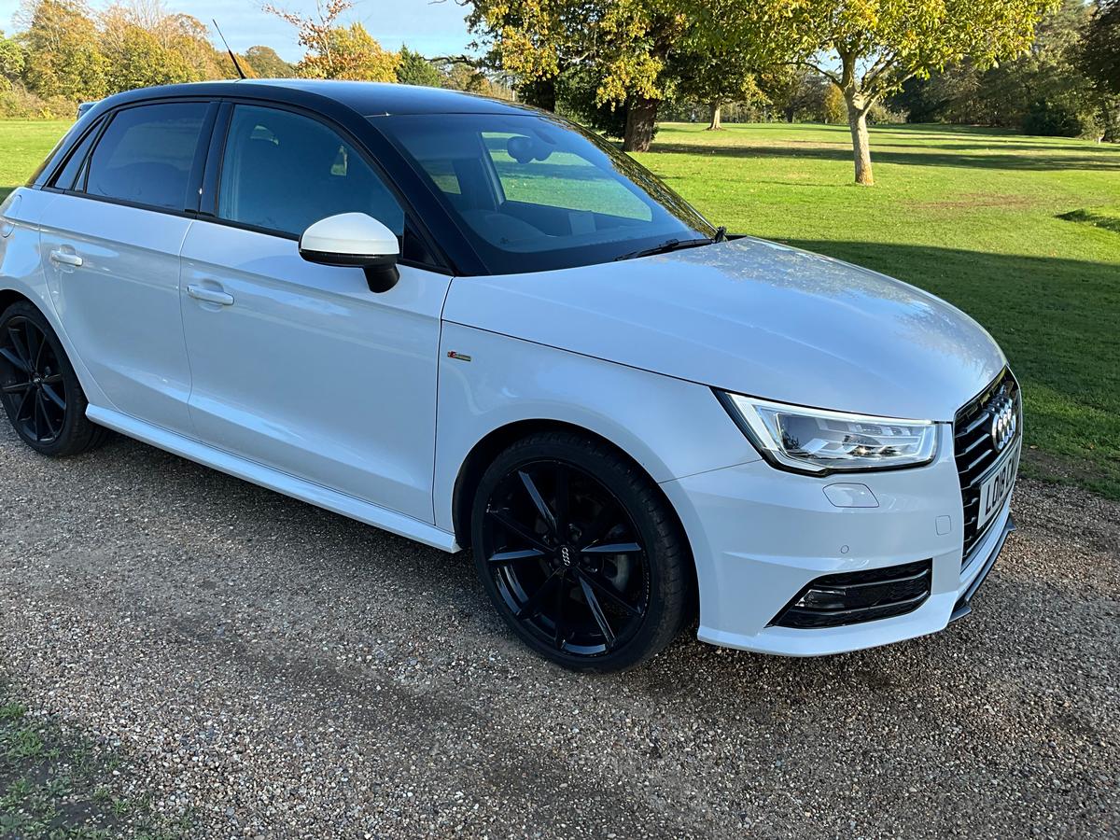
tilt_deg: -18.2
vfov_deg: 48.2
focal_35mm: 29
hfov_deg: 61.7
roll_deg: +1.9
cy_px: 420
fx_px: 938
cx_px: 560
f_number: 1.8
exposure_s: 1/465
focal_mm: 3
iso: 25
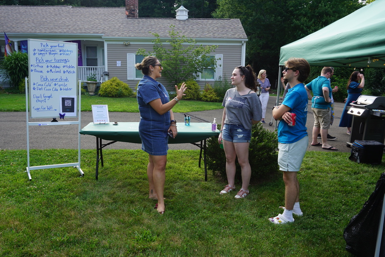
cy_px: 128
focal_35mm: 30
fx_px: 321
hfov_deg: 61.9
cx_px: 192
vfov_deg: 43.6
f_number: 6.3
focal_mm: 20
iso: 100
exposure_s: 1/80
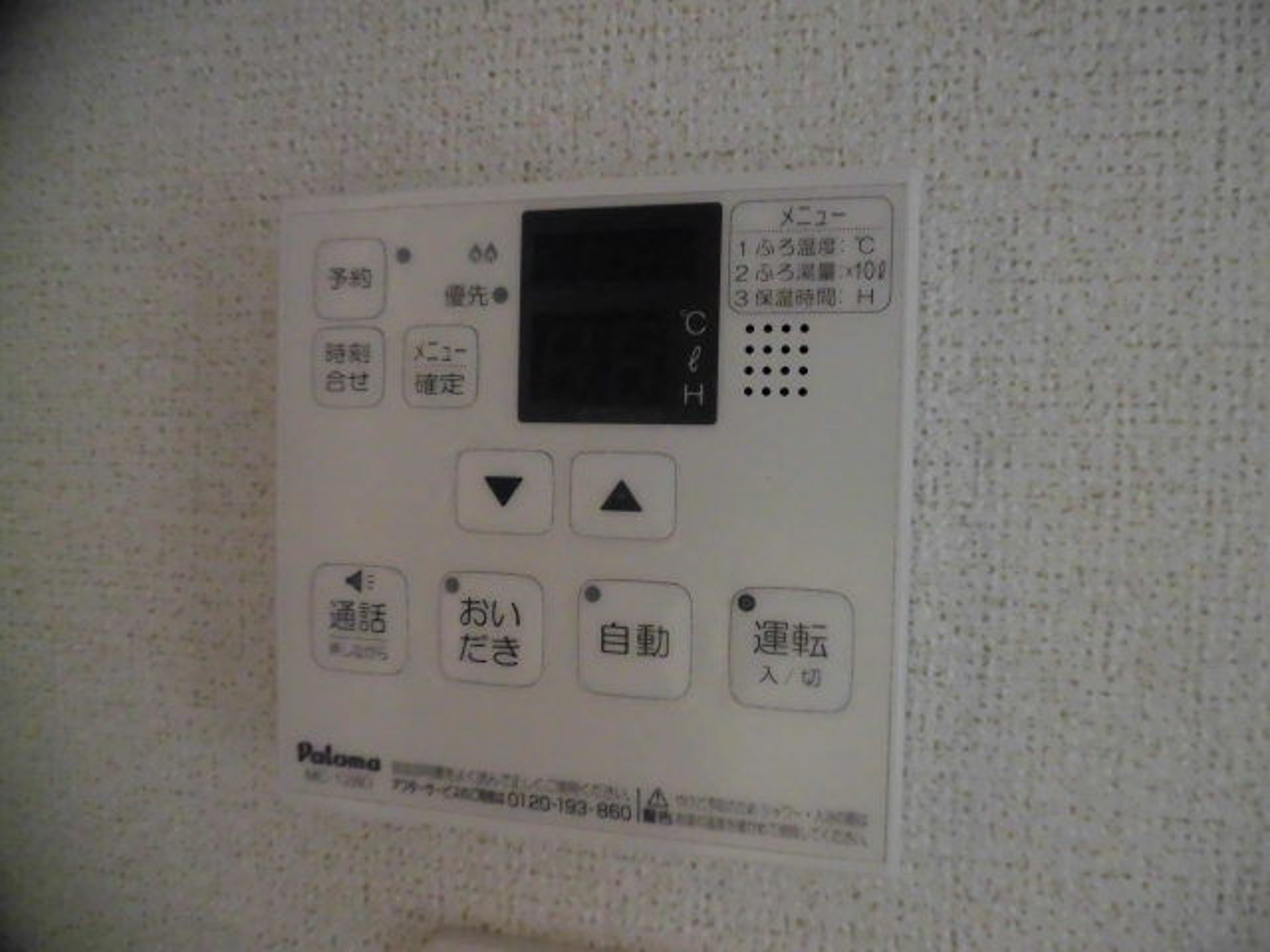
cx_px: 635
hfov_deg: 71.6
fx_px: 881
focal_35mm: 24
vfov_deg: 56.8
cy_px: 476
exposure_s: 1/60
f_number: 3.1
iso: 800
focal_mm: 4.3
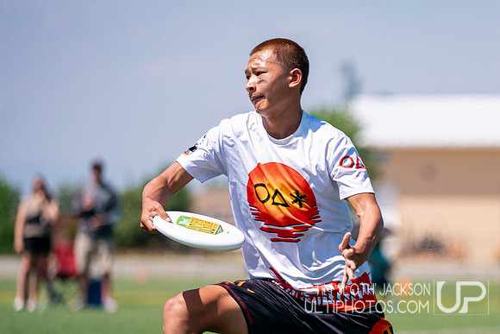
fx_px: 4020
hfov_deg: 7.1
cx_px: 455
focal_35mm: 289
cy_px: 260
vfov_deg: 4.7
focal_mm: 159
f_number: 2.8
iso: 640
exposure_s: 1/16000
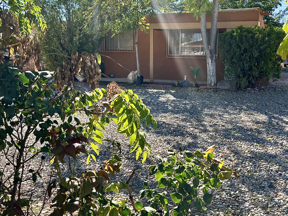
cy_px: 86
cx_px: 157
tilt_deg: -6.1
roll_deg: -0.4
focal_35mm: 34
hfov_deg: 53.9
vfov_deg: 41.6
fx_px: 283
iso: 50
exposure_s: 1/814
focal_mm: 5.7
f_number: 1.5
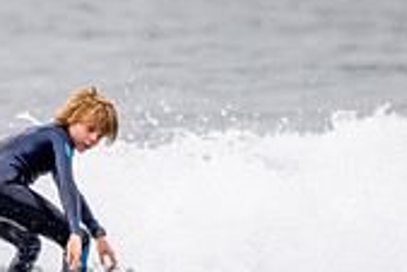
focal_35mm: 2107
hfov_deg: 1.0
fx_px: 23841
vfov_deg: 0.7
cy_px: 175
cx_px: 18
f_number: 5.6
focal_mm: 500
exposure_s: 1/800
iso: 450
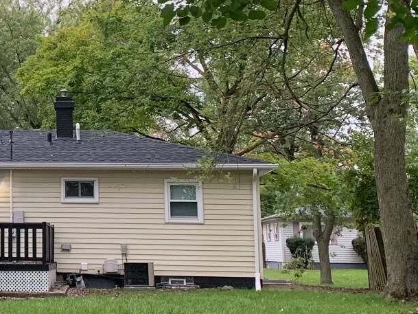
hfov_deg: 21.6
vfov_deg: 17.0
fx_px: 1039
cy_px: 43
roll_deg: -0.4
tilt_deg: +10.2
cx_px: -34
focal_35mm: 86
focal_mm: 4.25
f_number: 1.8
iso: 100
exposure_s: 1/99
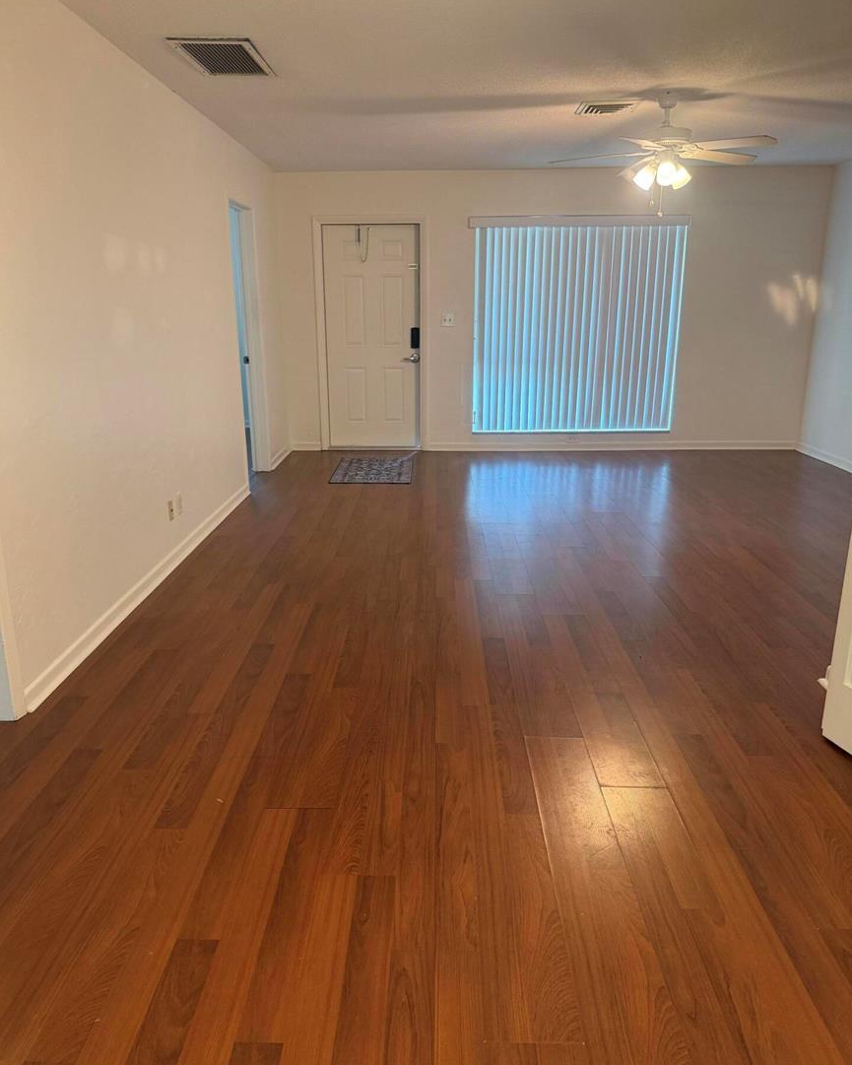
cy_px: 554
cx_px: 411
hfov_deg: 54.9
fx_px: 819
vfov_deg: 66.0
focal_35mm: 26
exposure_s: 1/60
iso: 320
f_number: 1.78
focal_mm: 6.76
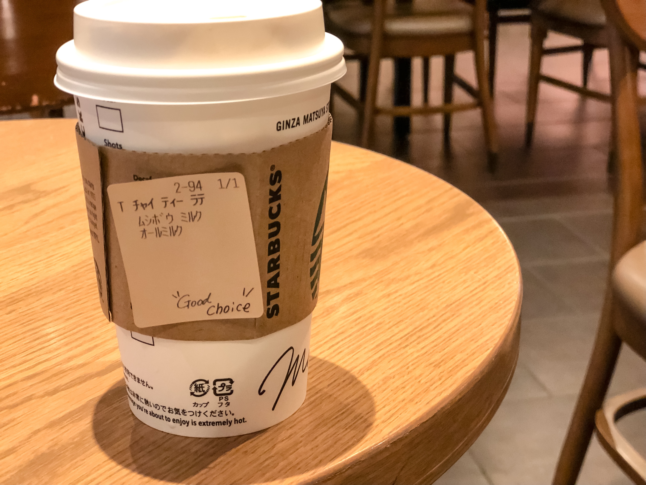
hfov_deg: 33.8
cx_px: 323
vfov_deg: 25.7
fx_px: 1064
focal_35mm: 57
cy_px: 242
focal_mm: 6.6
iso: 500
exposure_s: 1/30
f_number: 2.8
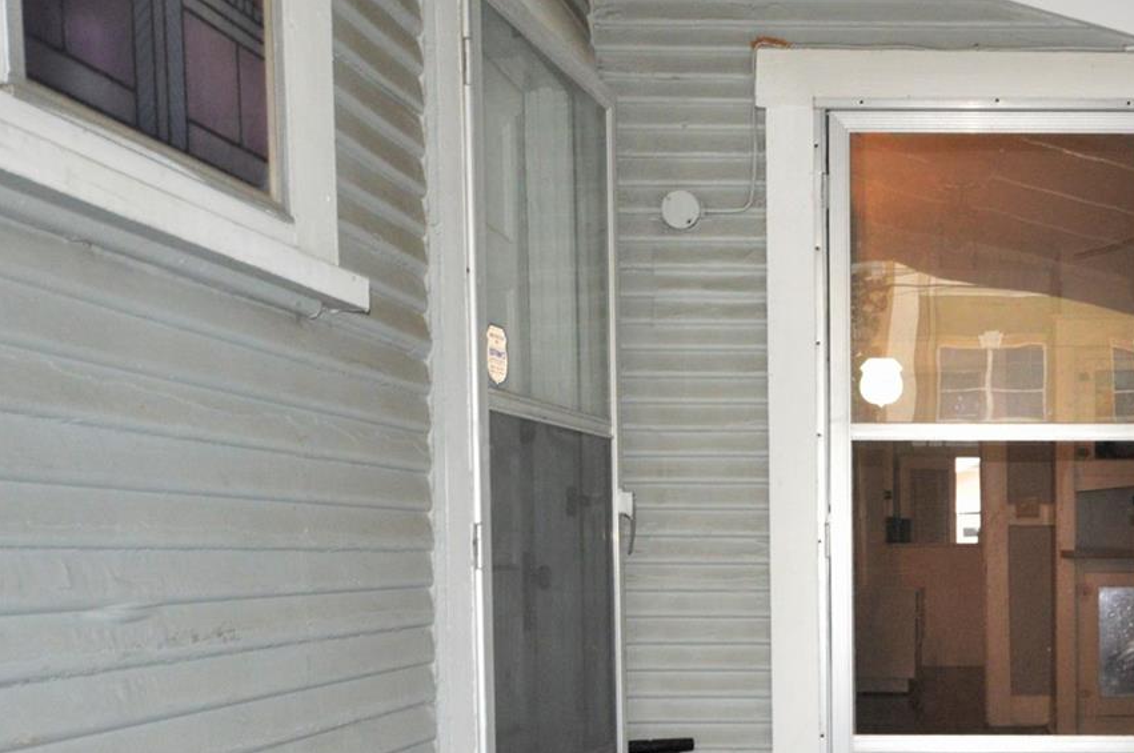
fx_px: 1508
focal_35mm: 48
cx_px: 978
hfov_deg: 38.9
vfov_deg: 27.6
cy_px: 579
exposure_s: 1/60
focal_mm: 17
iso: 1400
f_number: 5.3
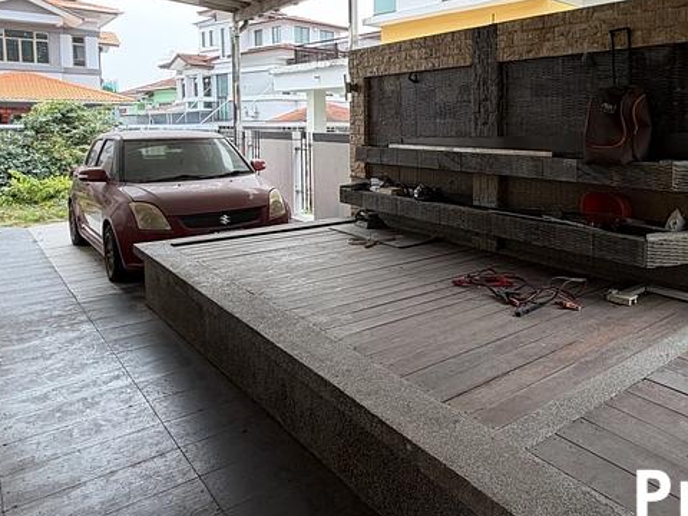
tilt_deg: -3.9
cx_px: 517
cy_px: 159
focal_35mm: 28
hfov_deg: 60.0
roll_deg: +0.3
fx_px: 557
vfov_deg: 48.6
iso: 40
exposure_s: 1/192
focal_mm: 2.22
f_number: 2.2
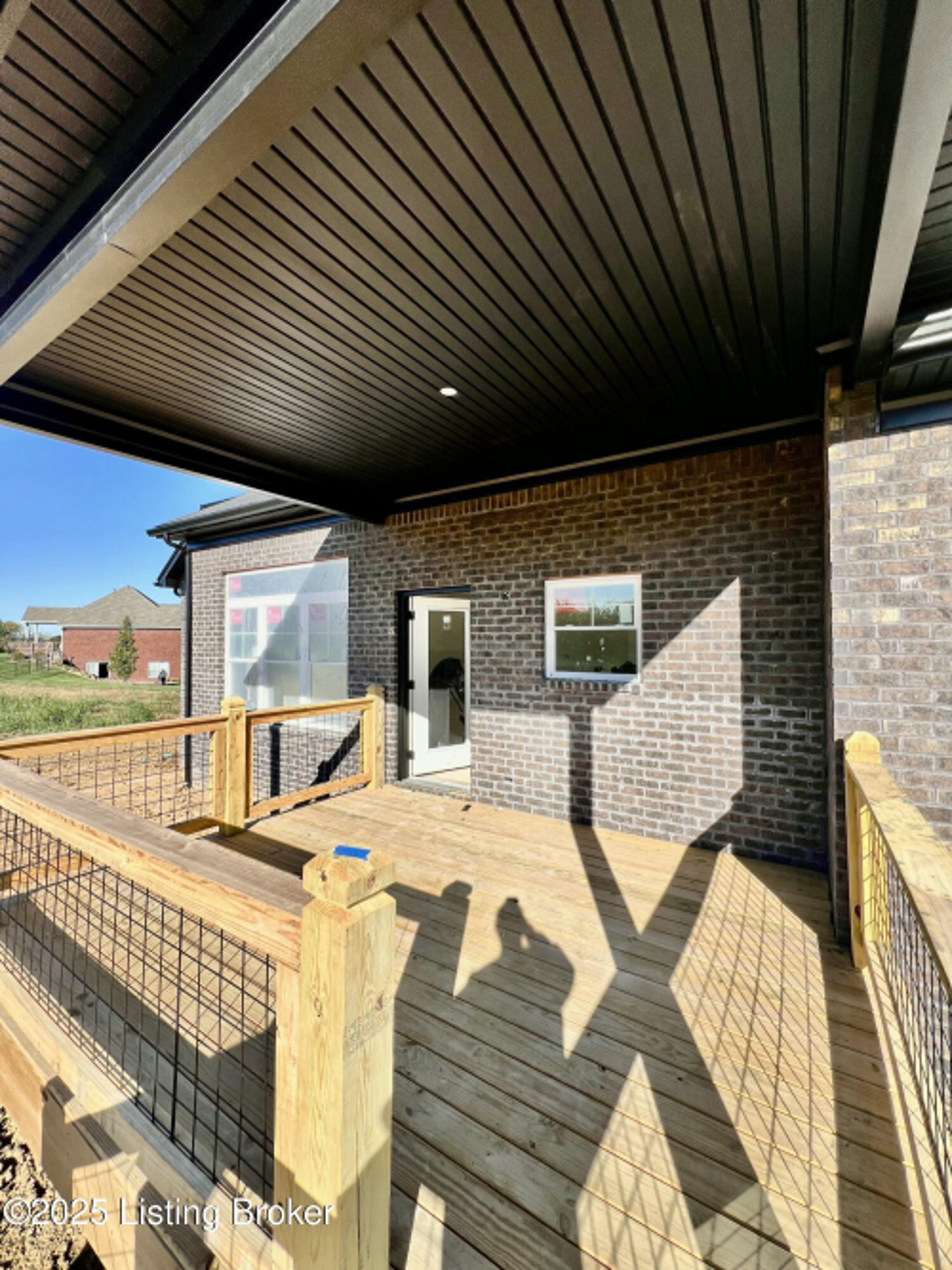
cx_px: 476
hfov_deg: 89.9
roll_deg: +0.1
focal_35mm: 13
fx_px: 477
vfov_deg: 106.2
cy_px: 635
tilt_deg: +0.0
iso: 32
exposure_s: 1/881
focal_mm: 1.57
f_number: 1.8
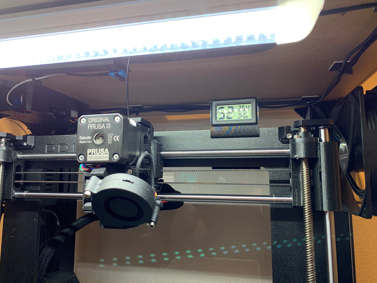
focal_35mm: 26
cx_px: 188
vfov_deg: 53.1
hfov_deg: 67.3
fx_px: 283
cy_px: 142
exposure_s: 1/55
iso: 200
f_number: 1.8
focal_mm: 4.25
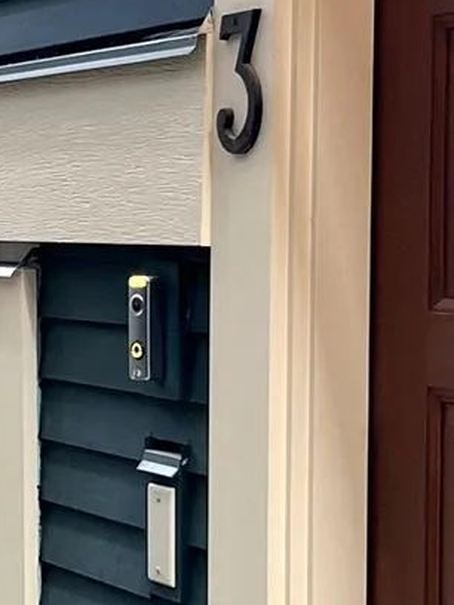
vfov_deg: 13.4
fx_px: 2571
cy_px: 289
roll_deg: +0.4
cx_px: -243
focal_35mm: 147
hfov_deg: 9.8
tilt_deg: +0.0
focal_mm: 5.7
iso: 50
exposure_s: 1/121
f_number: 1.5
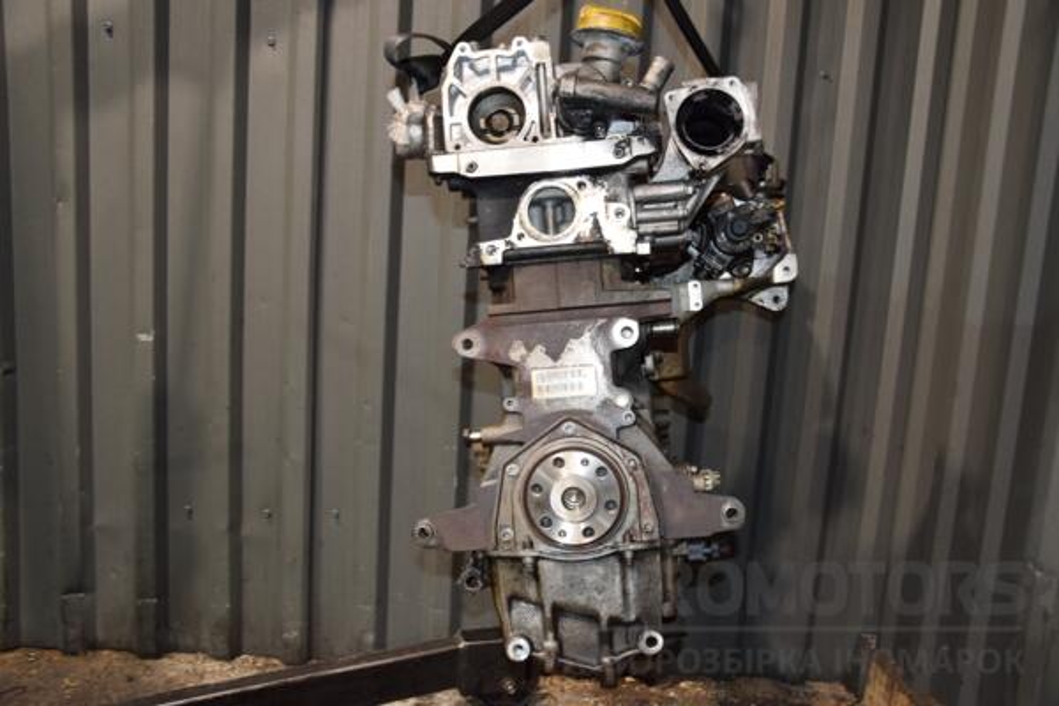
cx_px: 530
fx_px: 927
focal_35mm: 32
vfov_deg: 41.7
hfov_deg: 59.5
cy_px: 353
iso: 800
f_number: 5
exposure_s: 1/60
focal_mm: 21
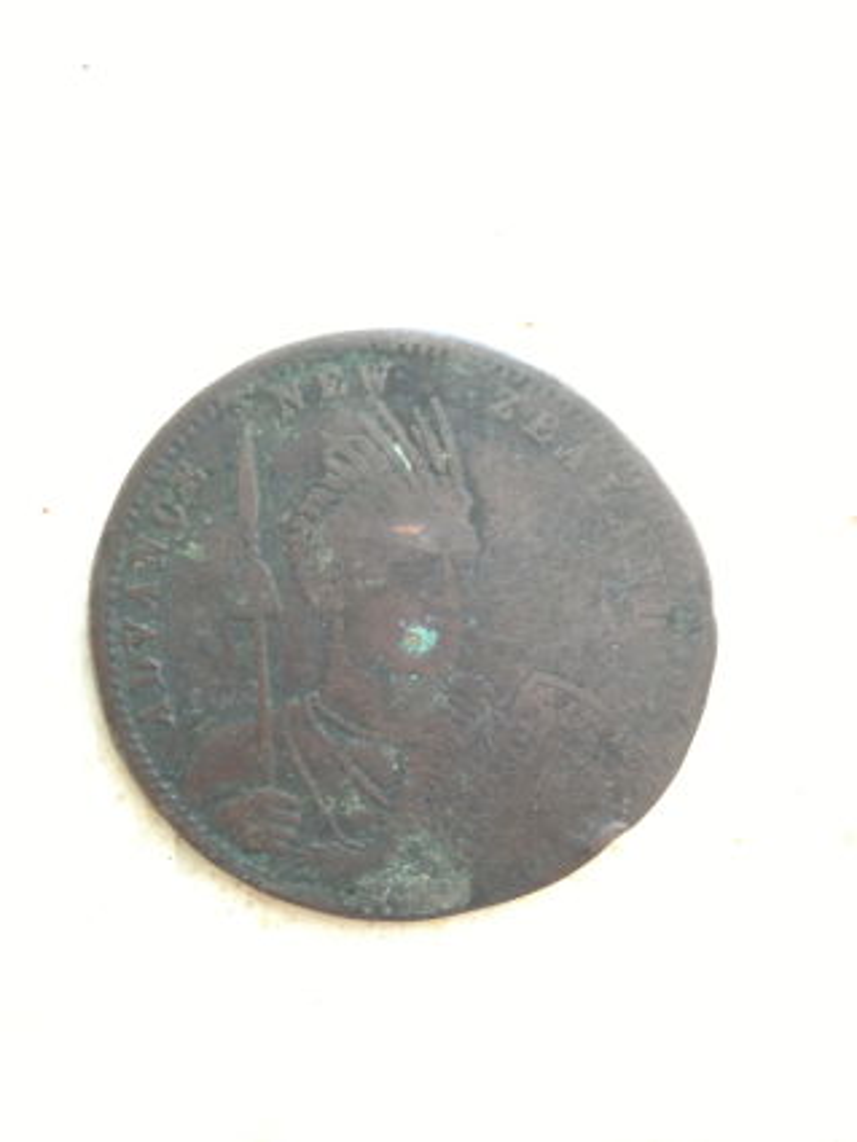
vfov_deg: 52.6
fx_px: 1155
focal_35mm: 35
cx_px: 428
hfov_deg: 40.7
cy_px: 571
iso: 100
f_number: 2.4
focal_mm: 4.28
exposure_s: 1/20
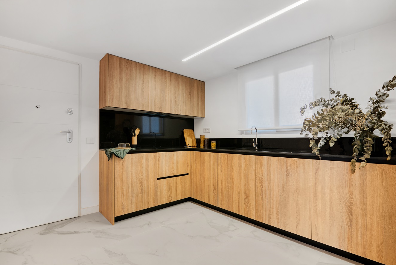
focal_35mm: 16
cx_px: 198
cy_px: 132
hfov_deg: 96.7
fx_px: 176
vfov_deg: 73.8
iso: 100
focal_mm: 16
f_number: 10
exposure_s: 1/3
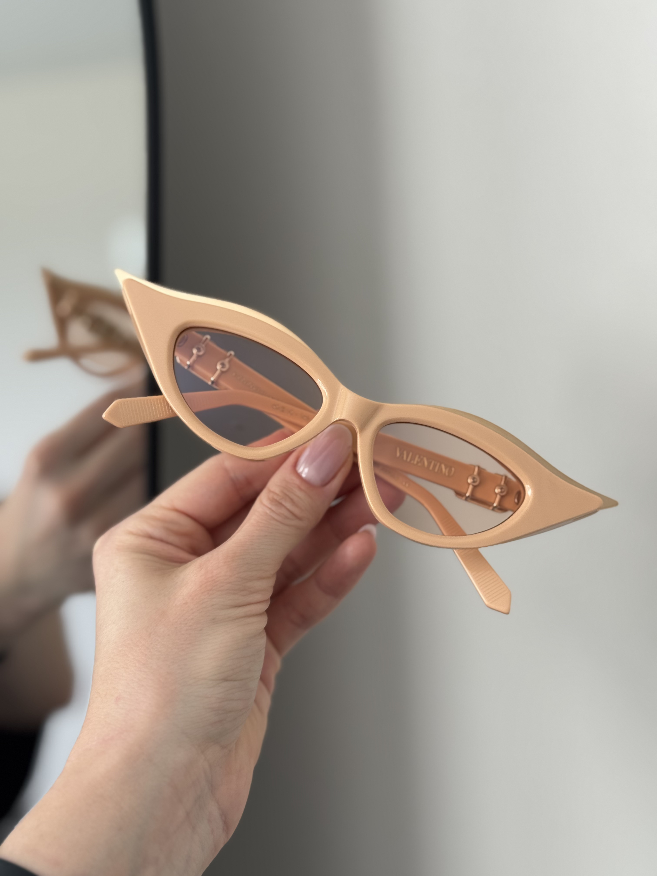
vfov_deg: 39.7
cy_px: 438
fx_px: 1215
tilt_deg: -18.8
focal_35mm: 48
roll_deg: -5.6
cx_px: 328
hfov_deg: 30.3
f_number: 1.78
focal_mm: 6.76
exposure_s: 1/121
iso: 64
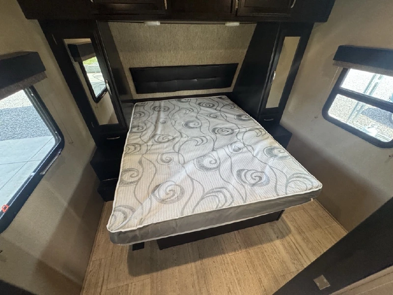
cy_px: 148
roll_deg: +1.1
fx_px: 159
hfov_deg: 102.1
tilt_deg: -37.0
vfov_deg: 85.7
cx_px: 196
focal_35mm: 14
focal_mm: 2.22
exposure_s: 1/64
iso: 320
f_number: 2.2
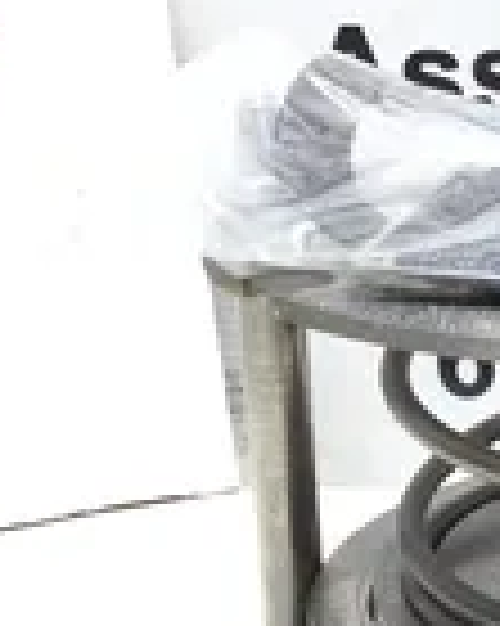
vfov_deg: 21.9
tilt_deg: -19.8
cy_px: 432
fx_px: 1611
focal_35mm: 87
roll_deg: -1.7
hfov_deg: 16.5
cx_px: 689
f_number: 2.4
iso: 32
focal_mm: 3.3
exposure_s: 1/60
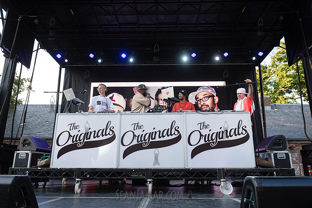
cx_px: 156
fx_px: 241
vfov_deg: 46.7
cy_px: 104
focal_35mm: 28
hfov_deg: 65.8
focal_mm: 27
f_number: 4
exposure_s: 1/500
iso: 500
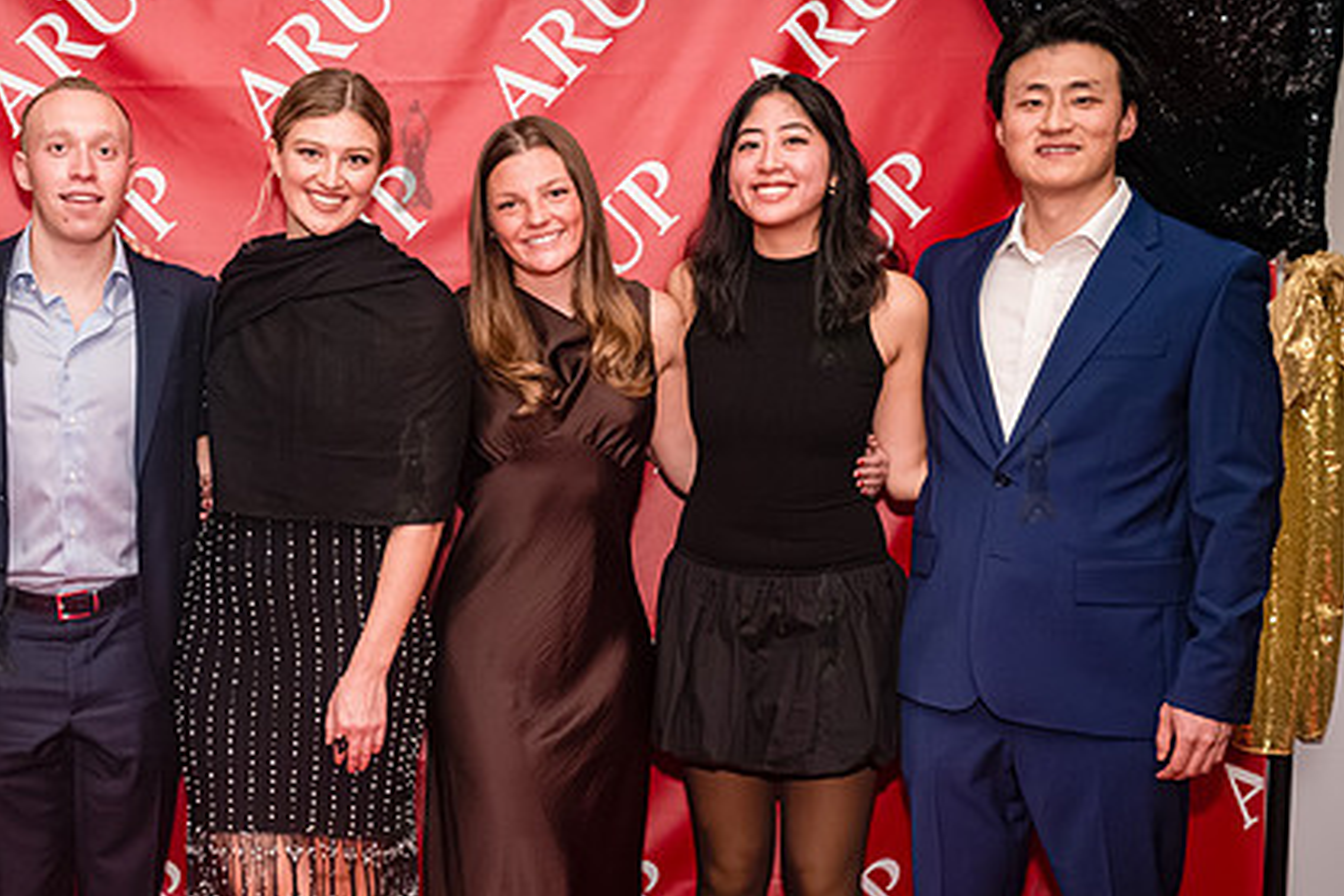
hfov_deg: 36.2
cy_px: 457
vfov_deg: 25.1
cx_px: 372
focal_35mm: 54
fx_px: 2016
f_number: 5
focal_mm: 35
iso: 8000
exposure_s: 1/400
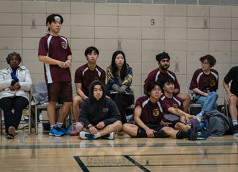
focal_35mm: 94
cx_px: 127
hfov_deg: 21.1
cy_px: 104
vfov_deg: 15.3
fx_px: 640
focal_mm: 70
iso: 8000
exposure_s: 1/400
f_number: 3.5
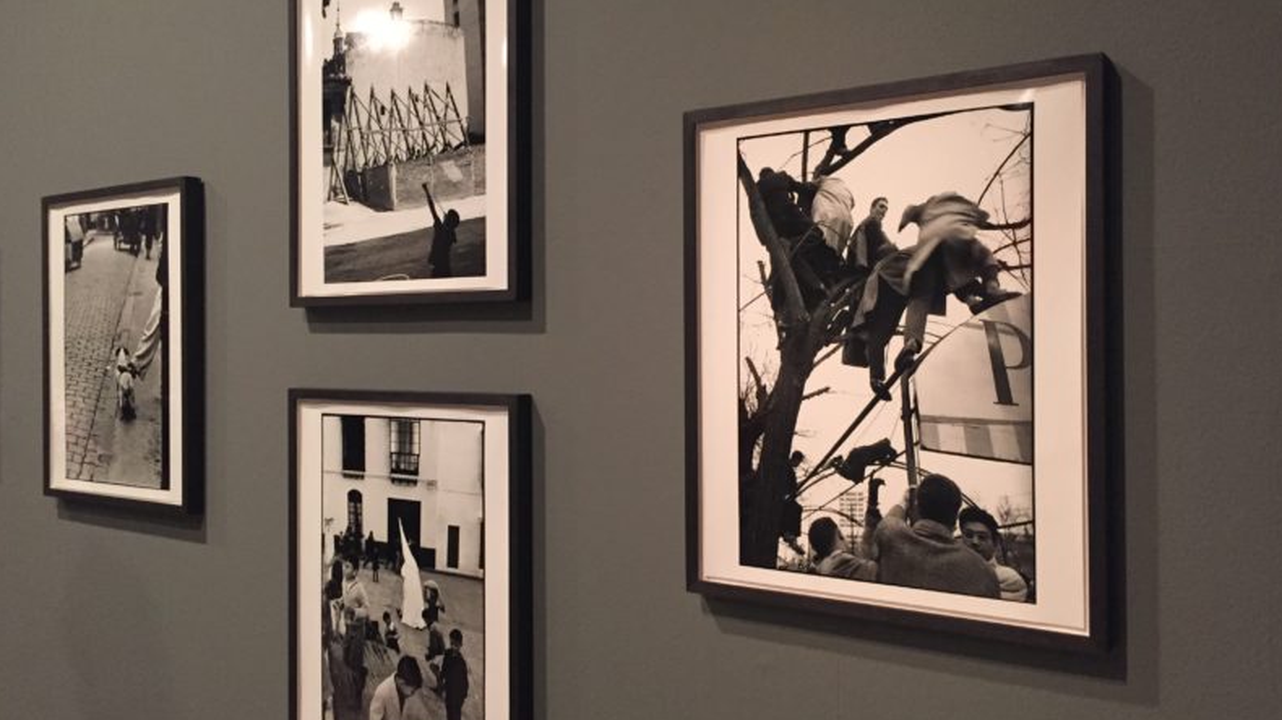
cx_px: 643
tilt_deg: -1.3
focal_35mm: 32
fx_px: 1088
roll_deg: +0.9
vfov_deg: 36.6
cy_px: 342
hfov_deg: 61.0
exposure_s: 1/17
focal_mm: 4.15
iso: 250
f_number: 2.2
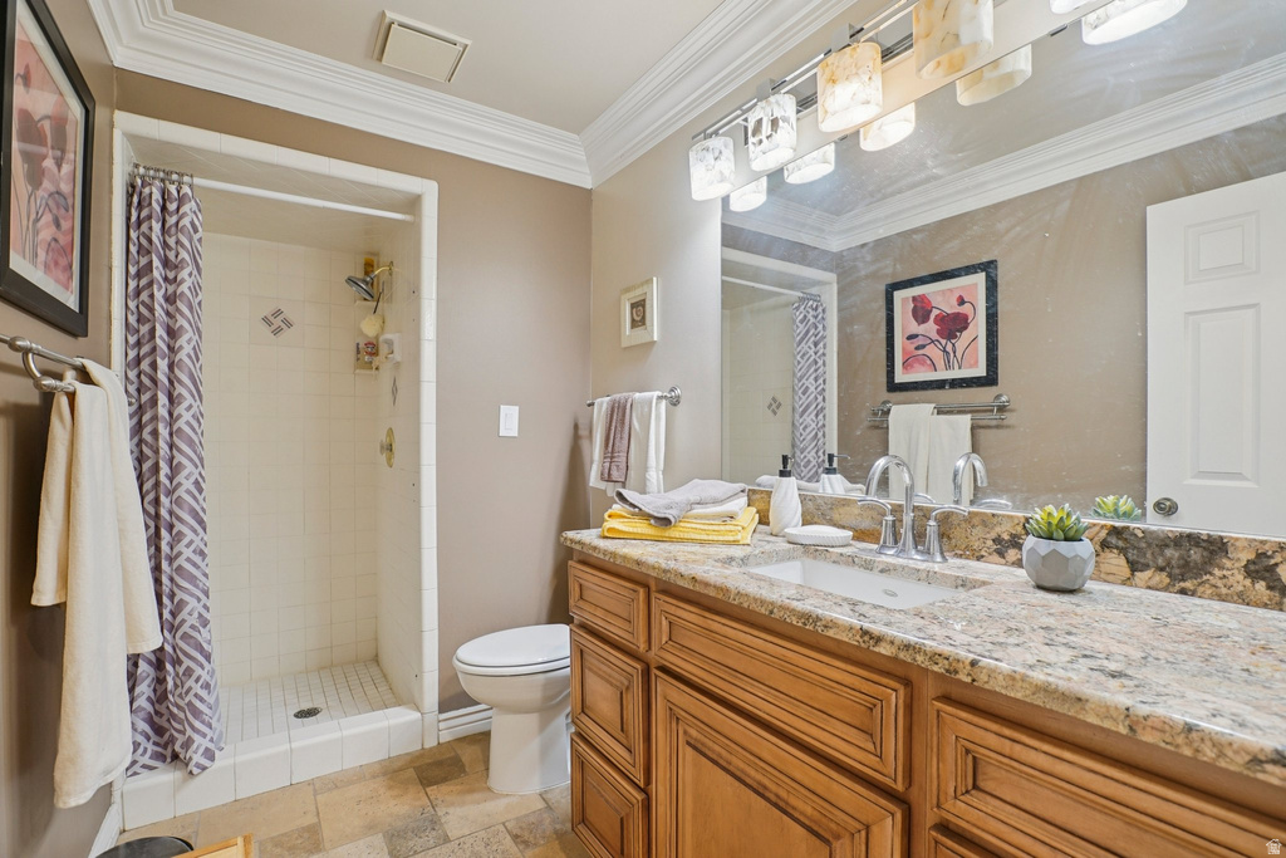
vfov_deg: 73.8
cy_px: 429
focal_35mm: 16
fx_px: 572
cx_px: 643
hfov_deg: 96.7
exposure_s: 1/13
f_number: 8
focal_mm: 16
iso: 400
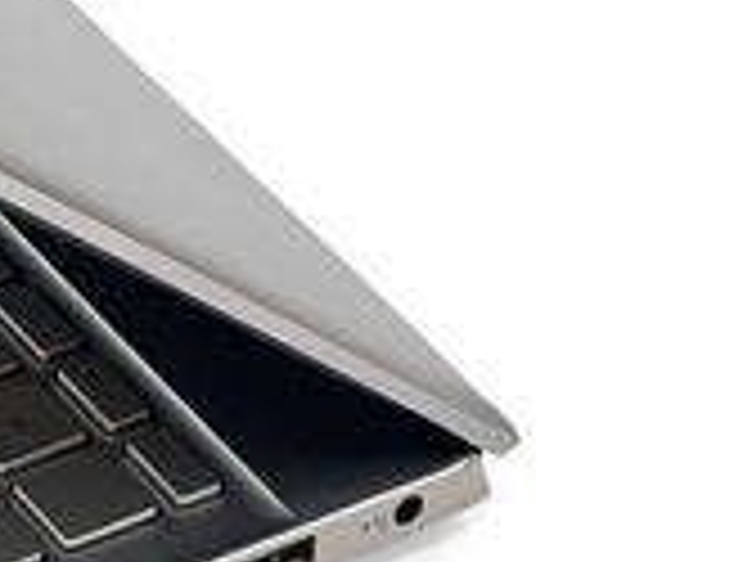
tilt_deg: -38.8
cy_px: -90
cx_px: -905
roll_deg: +2.4
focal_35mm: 230
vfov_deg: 6.4
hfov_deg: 8.1
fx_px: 4993
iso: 64
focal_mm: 6.76
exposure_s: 1/201
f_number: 1.78
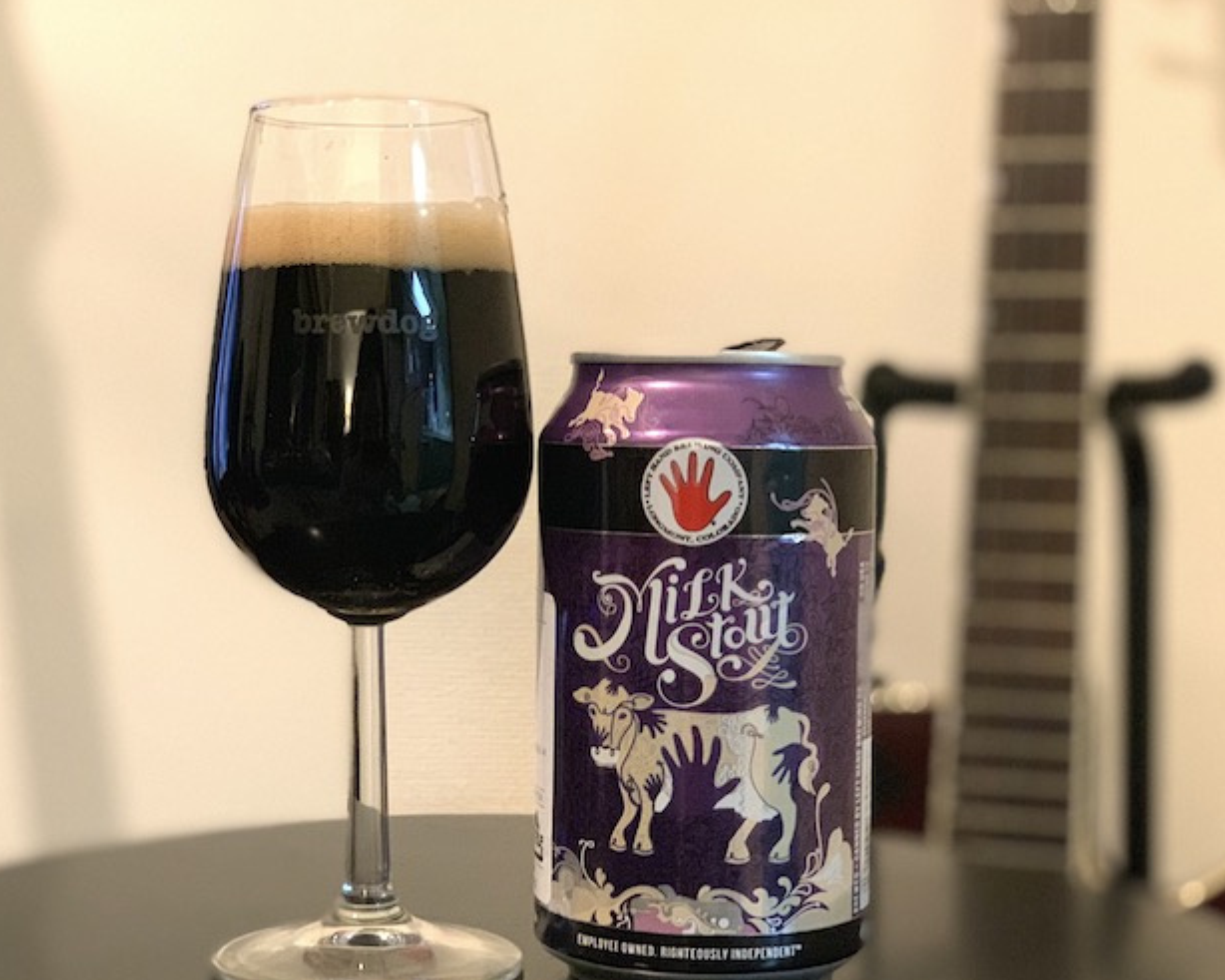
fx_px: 2247
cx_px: 529
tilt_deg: -4.2
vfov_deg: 24.6
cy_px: 550
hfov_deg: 30.5
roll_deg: -0.7
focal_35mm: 62
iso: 640
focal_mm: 6
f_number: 2.4
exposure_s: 1/25
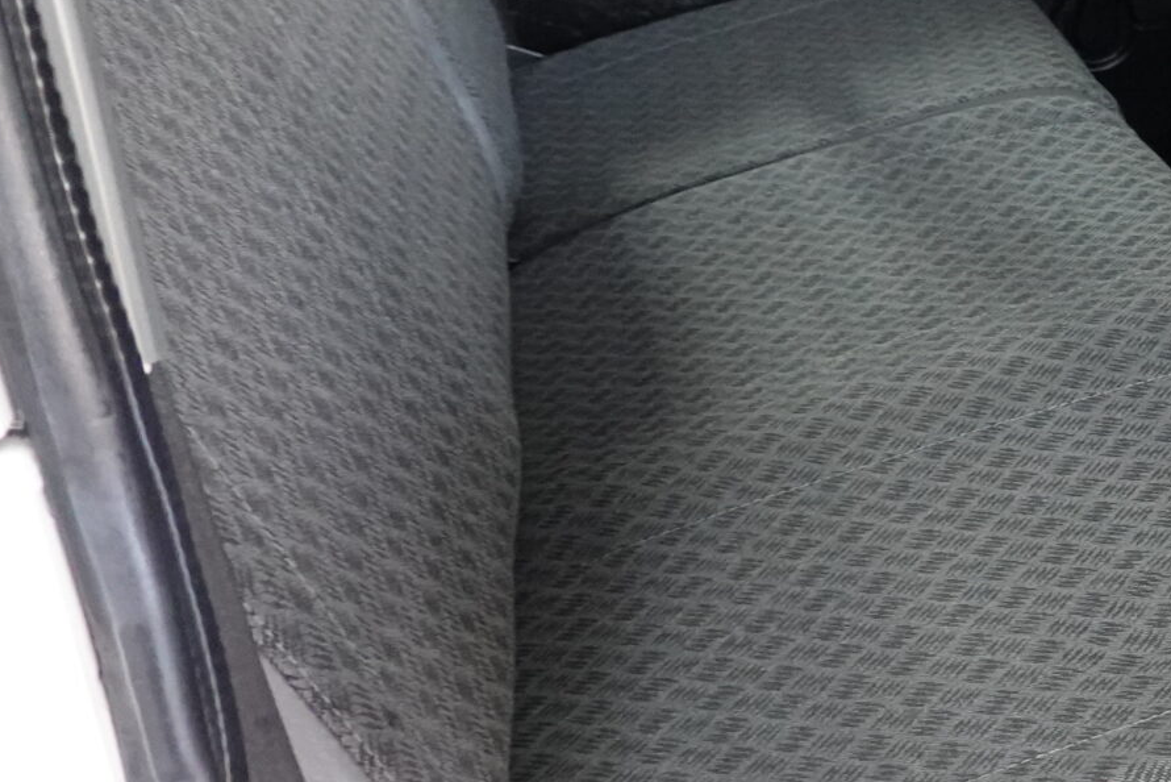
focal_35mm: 69
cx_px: 1516
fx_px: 2245
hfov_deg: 25.3
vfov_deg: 19.7
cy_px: 515
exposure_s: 1/30
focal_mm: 9
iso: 2000
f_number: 2.8
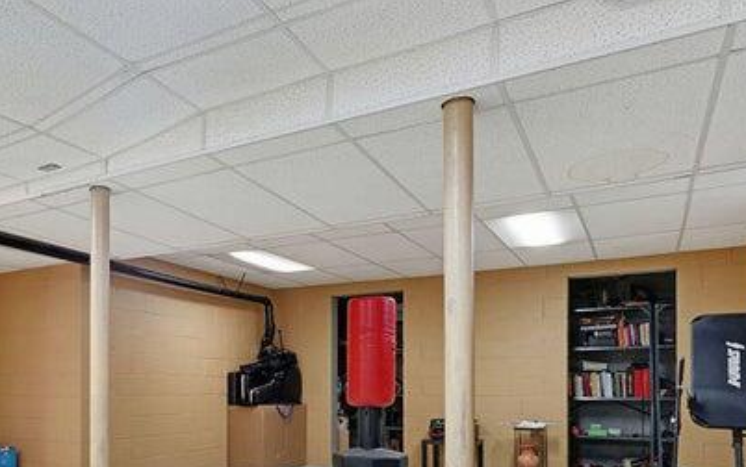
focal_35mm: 31
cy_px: 384
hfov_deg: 58.1
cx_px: 189
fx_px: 631
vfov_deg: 38.9
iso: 100
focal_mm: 17
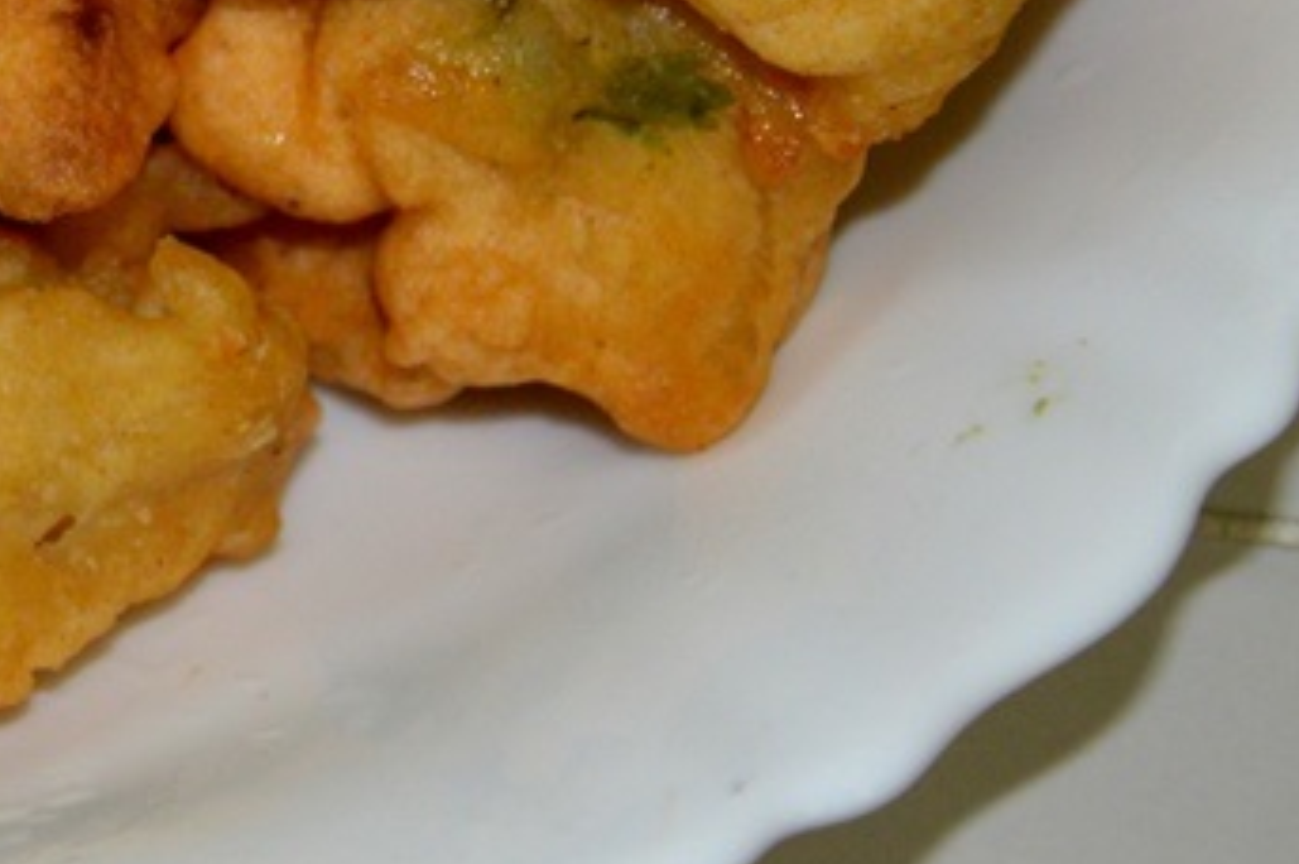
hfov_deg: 10.6
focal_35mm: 188
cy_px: -356
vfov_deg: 7.2
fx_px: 6777
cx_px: -551
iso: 1000
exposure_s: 1/60
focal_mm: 42
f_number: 4.8
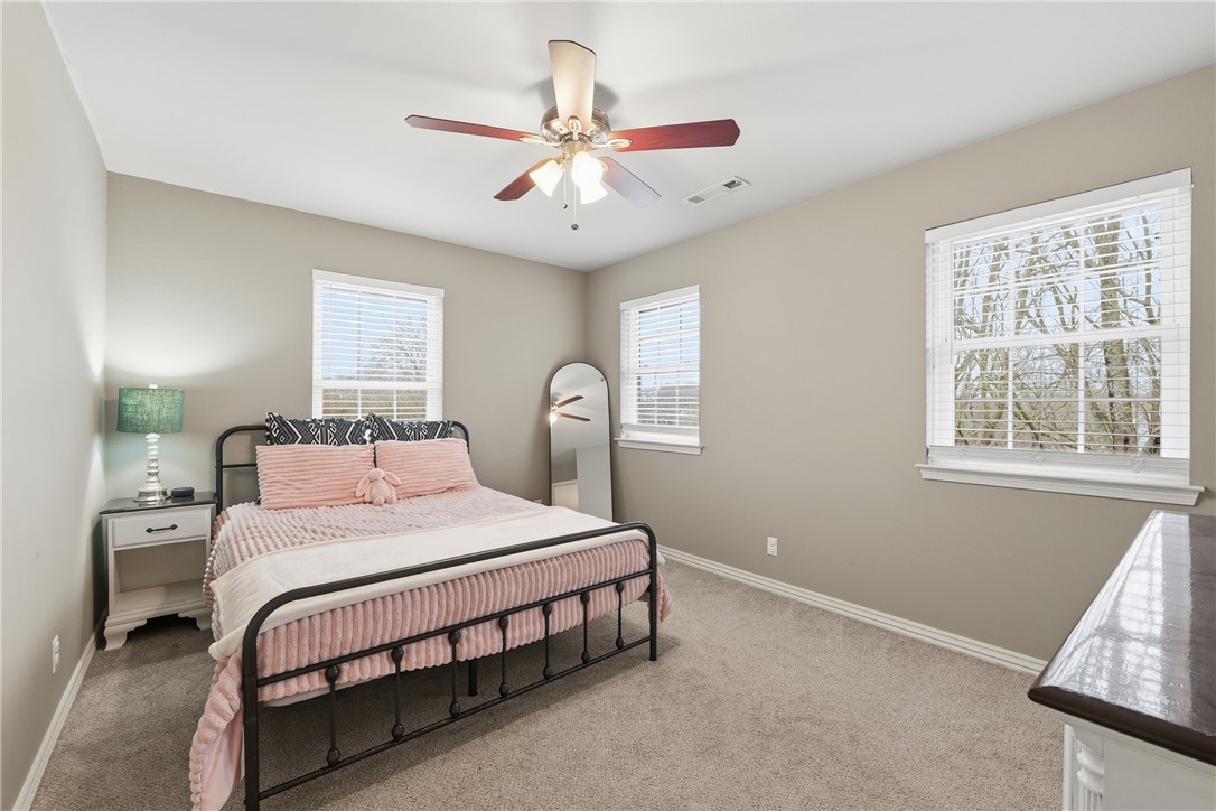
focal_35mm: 14
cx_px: 608
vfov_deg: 81.2
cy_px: 406
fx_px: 473
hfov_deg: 104.3
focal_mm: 14
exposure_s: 1/10
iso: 400
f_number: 10
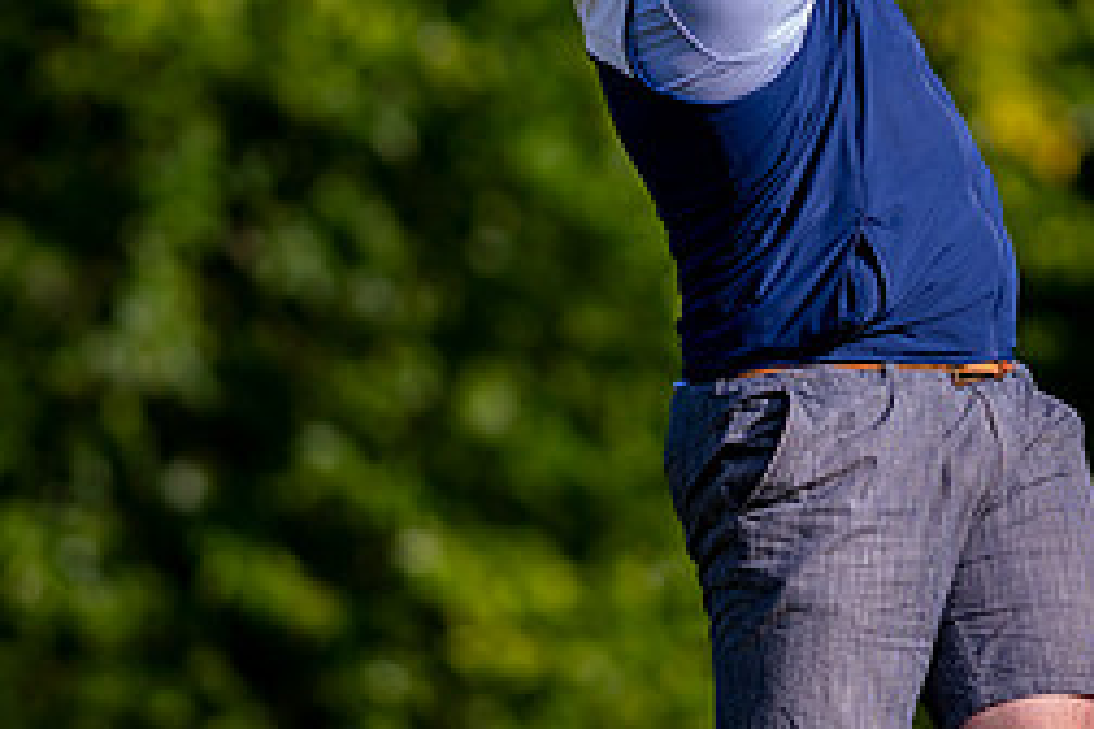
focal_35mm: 1034
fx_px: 31420
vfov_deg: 1.3
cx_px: 773
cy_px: 111
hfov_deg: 2.0
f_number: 2.8
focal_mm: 300
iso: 200
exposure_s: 1/1600
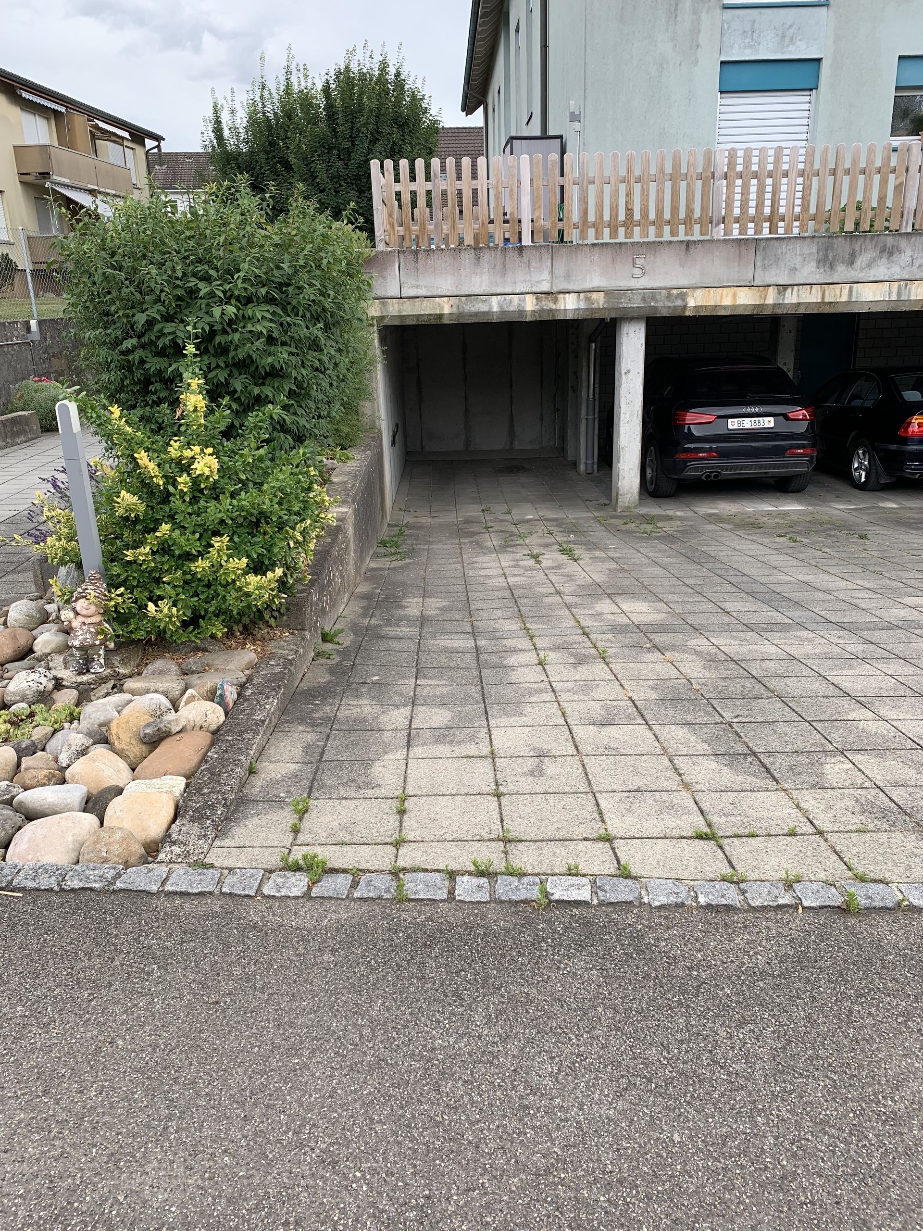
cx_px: 462
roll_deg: +1.7
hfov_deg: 53.1
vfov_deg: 67.3
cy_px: 616
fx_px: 924
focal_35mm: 26
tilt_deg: -18.2
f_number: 1.8
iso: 25
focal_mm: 4.25
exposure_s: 1/162
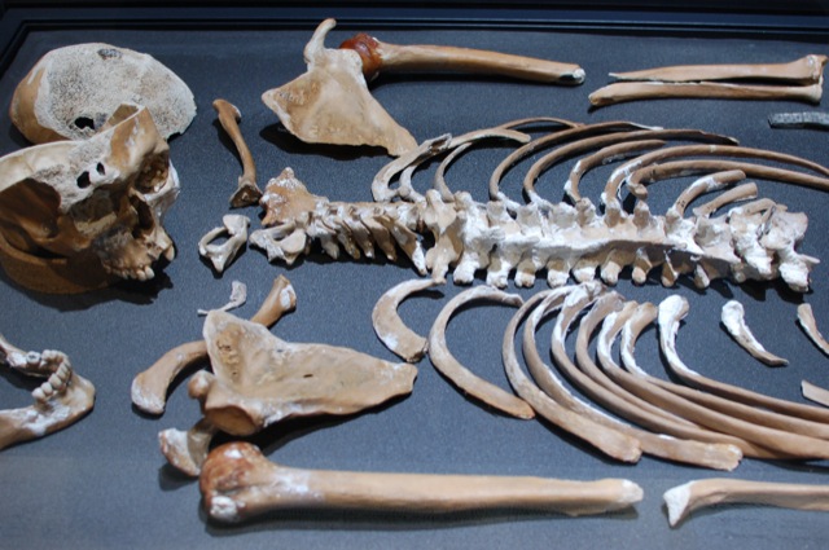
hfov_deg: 37.9
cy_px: 275
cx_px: 414
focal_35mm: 52
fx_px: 1207
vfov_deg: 25.7
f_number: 4.5
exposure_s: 1/80
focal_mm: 35
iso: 800
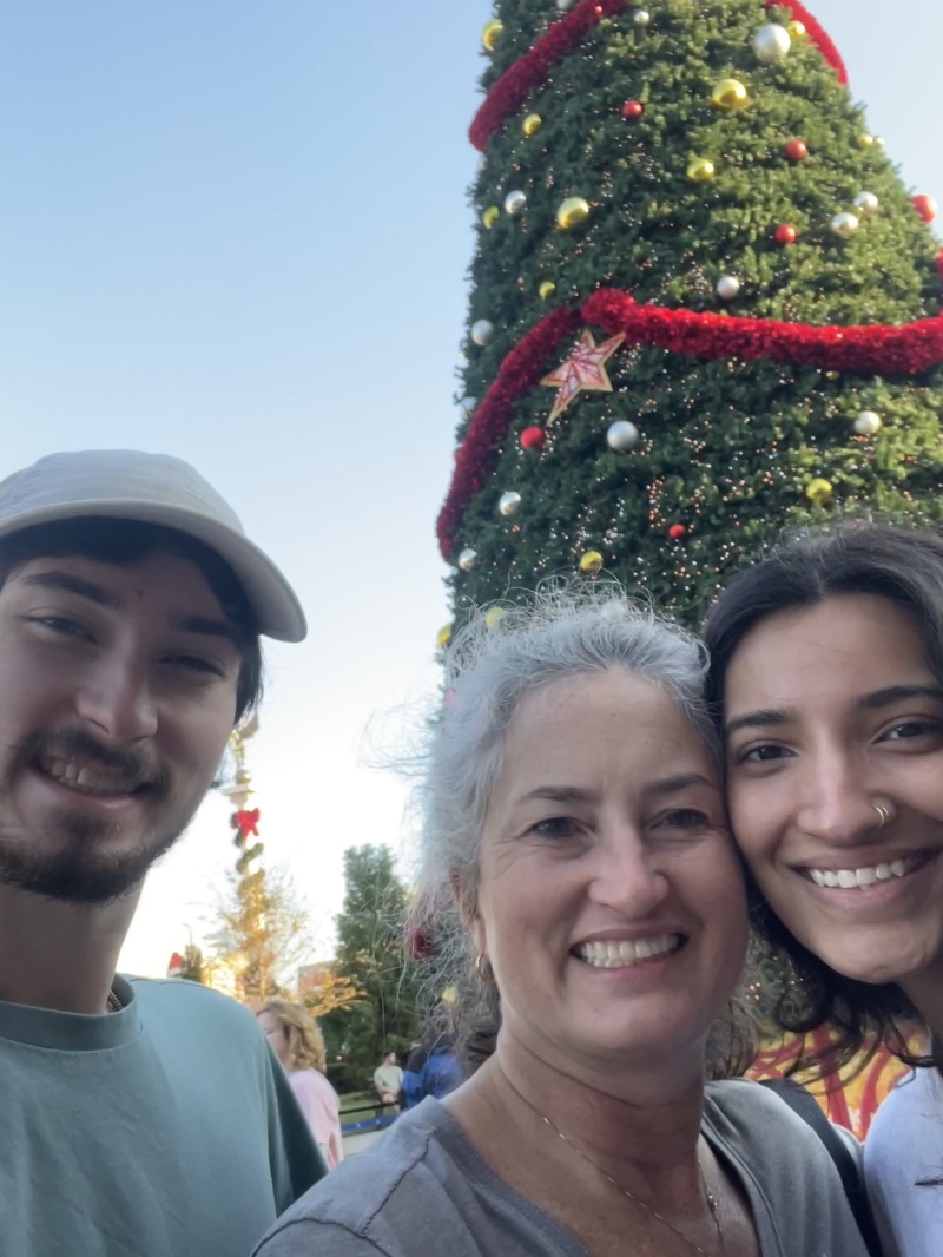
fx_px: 1089
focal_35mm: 30
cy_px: 628
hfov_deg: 46.8
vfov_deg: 60.0
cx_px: 472
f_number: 2.2
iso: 80
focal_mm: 2.71
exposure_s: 1/121
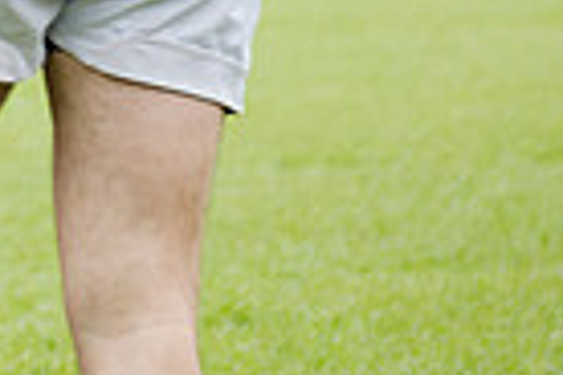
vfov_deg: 2.9
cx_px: -559
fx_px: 7365
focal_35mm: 471
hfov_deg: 4.3
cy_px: -406
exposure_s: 1/500
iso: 1600
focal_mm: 112
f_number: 4.8
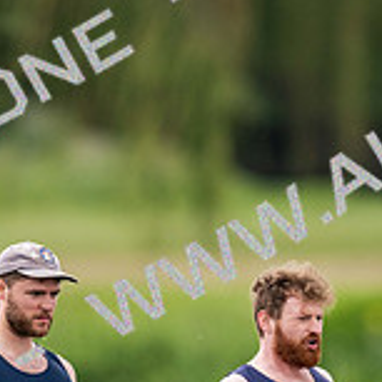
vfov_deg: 0.9
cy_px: 343
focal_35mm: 1931
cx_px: 394
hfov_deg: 0.9
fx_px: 24109
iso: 500
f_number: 4
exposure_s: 1/2500
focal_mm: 600
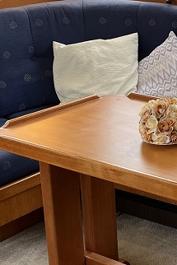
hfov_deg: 14.8
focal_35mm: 86
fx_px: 634
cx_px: 260
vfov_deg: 23.6
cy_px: 95
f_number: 1.6
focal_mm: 5.1
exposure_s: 1/122
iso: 100
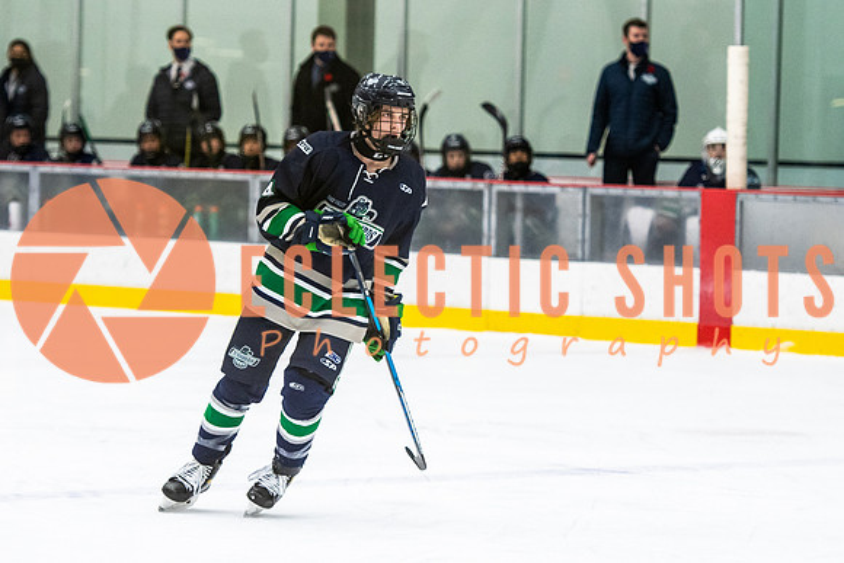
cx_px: 381
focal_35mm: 233
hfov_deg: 8.8
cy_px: 247
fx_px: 5464
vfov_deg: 5.9
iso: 1600
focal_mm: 116
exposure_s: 1/640
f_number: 2.8
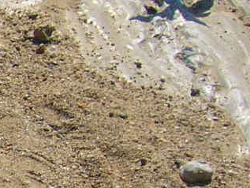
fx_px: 1496
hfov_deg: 8.8
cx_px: -319
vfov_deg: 7.1
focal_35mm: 207
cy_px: 271
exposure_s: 1/500
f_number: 6.1
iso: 64
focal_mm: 6.8
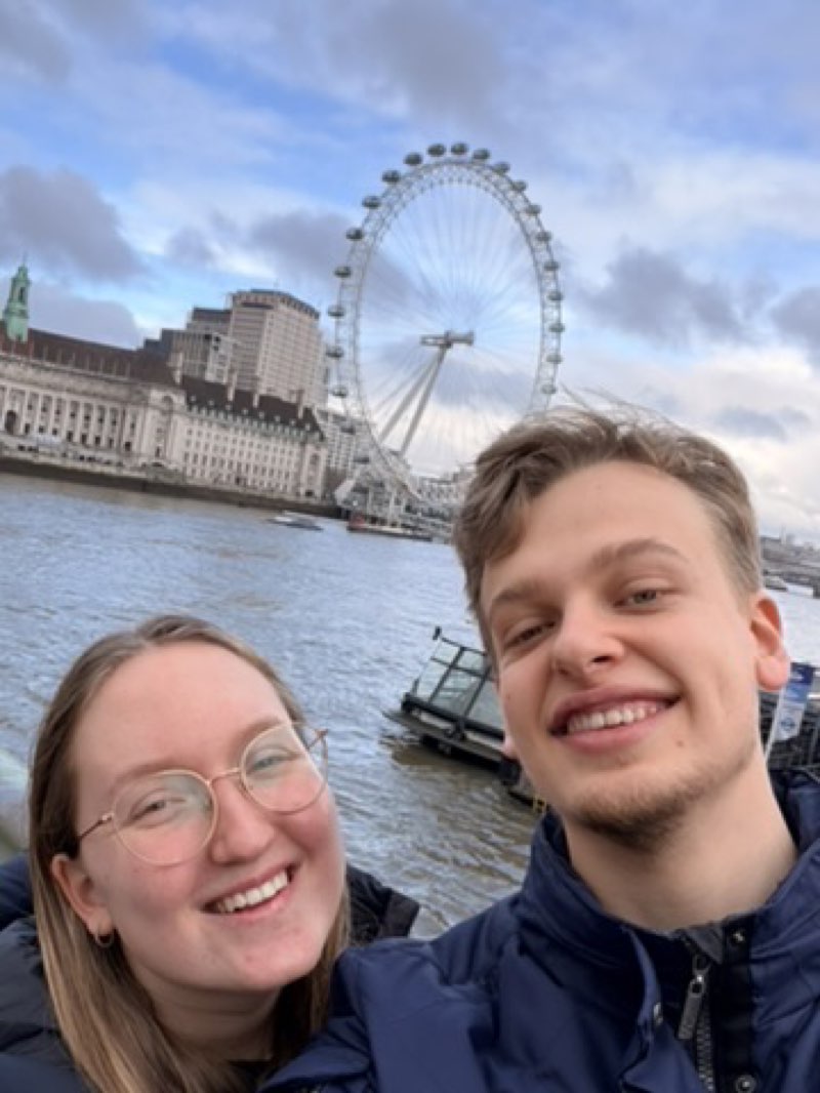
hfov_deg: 46.8
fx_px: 947
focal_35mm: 30
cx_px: 410
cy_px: 546
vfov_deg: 60.0
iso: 32
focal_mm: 2.71
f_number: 1.9
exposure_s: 1/302
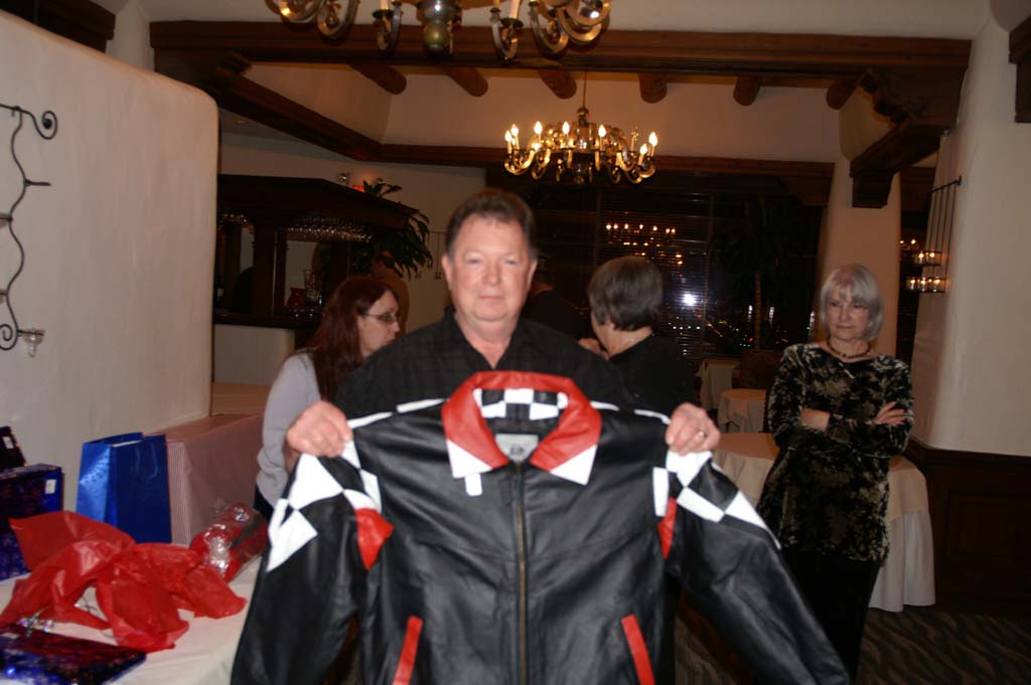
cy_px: 342
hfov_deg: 57.3
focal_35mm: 33
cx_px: 516
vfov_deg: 39.9
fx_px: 944
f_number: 3.5
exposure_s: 1/60
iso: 200
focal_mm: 22
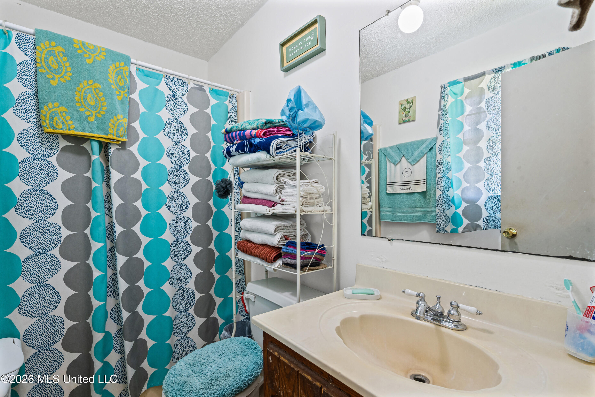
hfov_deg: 96.7
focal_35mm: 16
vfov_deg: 73.7
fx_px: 264
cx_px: 298
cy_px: 198
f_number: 9.5
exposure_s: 1/4
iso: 800
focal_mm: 16
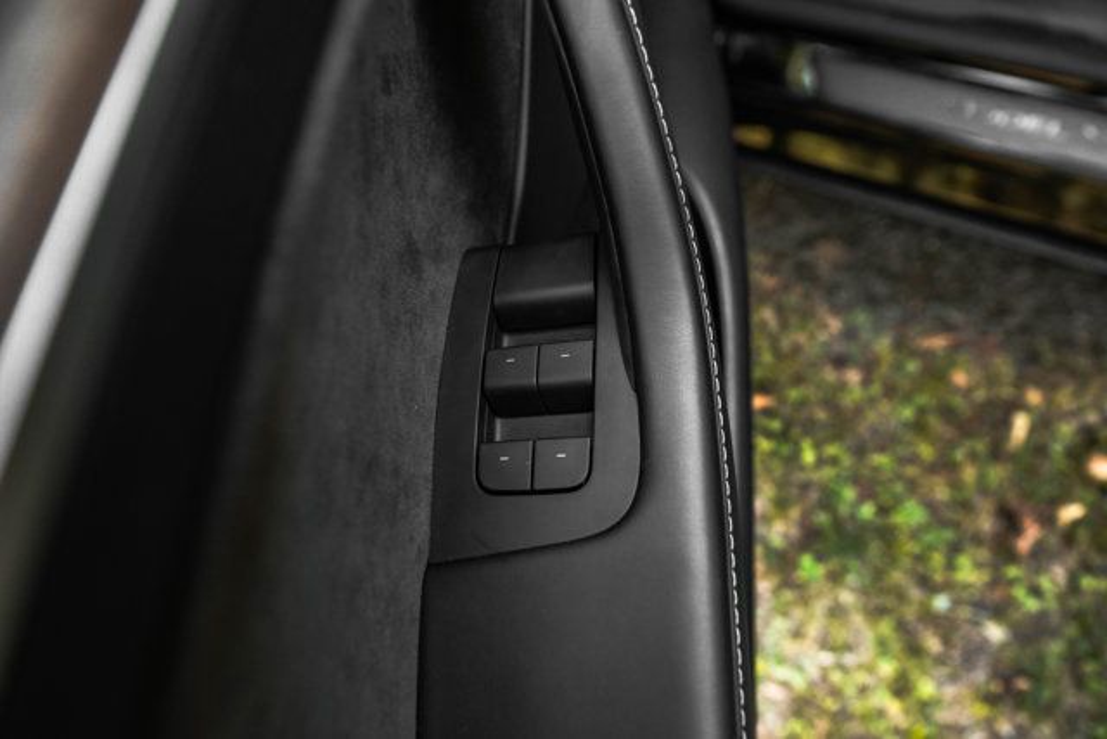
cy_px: 370
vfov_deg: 49.6
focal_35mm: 26
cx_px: 554
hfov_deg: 69.4
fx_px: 800
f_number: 4
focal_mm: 26
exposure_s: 1/320
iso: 1600
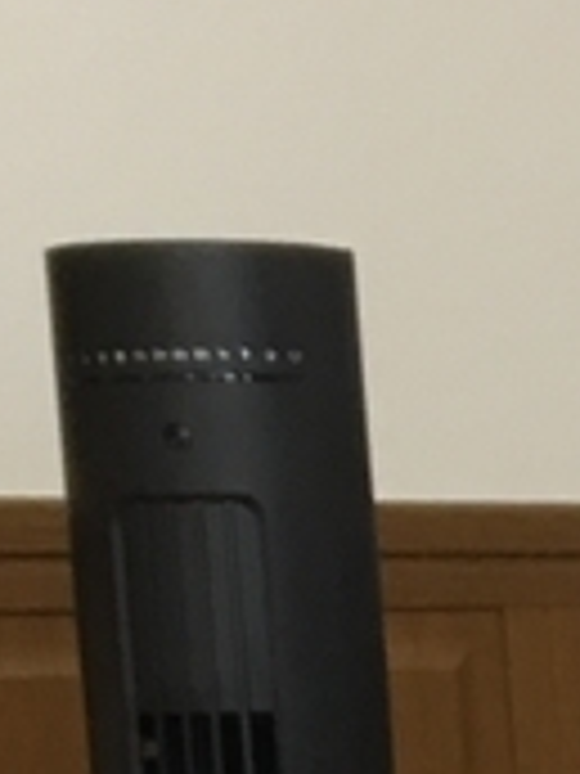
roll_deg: +1.3
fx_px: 4513
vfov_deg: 9.1
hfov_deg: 6.8
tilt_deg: -9.8
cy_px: 1611
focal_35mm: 202
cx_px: 1529
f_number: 2.2
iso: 32
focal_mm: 4.15
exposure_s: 1/15
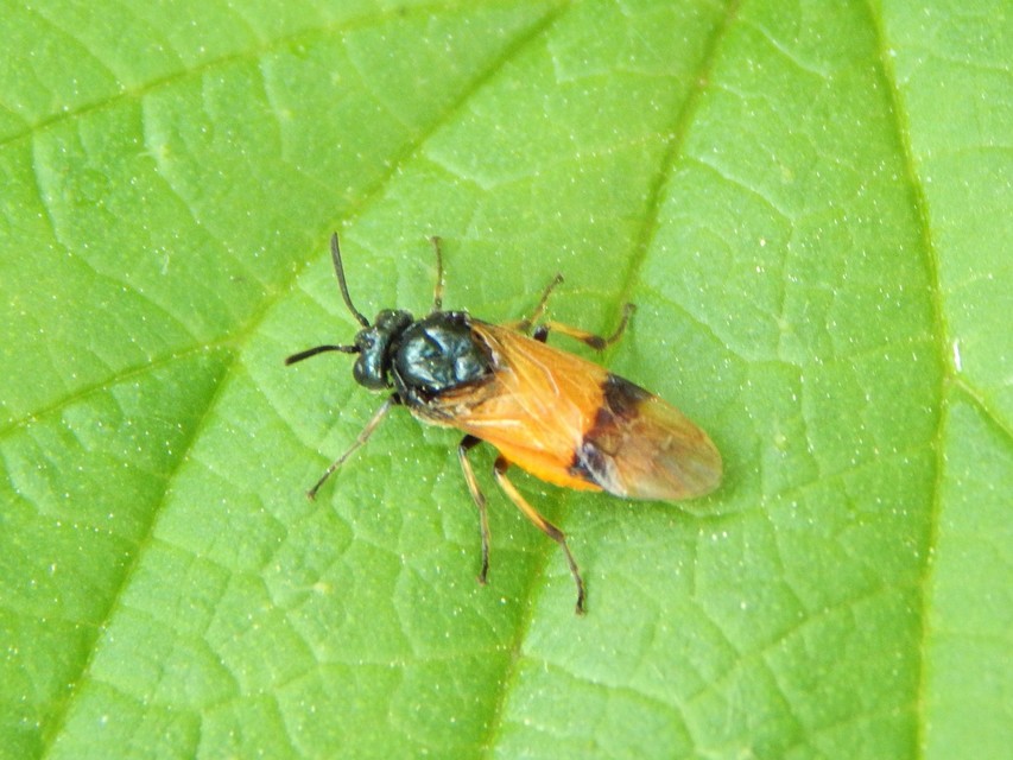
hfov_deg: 9.6
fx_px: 6058
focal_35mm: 207
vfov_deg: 7.2
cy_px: 380
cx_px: 506
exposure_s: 1/30
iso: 280
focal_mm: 37.1
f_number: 5.4
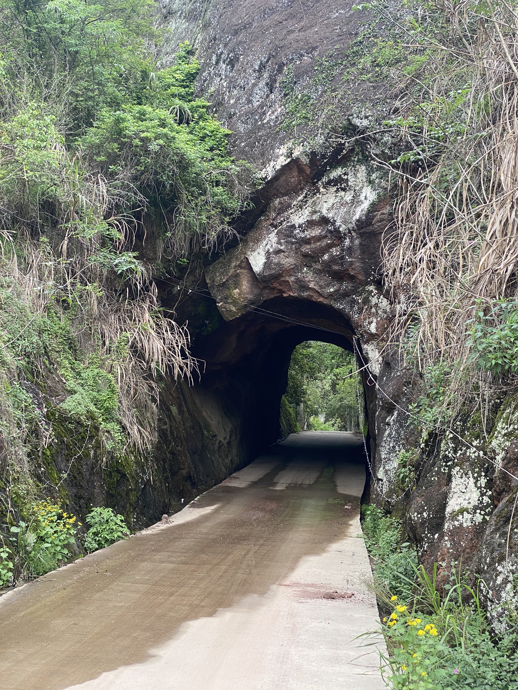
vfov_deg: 36.8
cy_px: 345
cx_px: 259
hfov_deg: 28.0
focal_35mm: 52
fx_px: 1038
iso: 25
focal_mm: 6
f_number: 2
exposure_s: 1/122
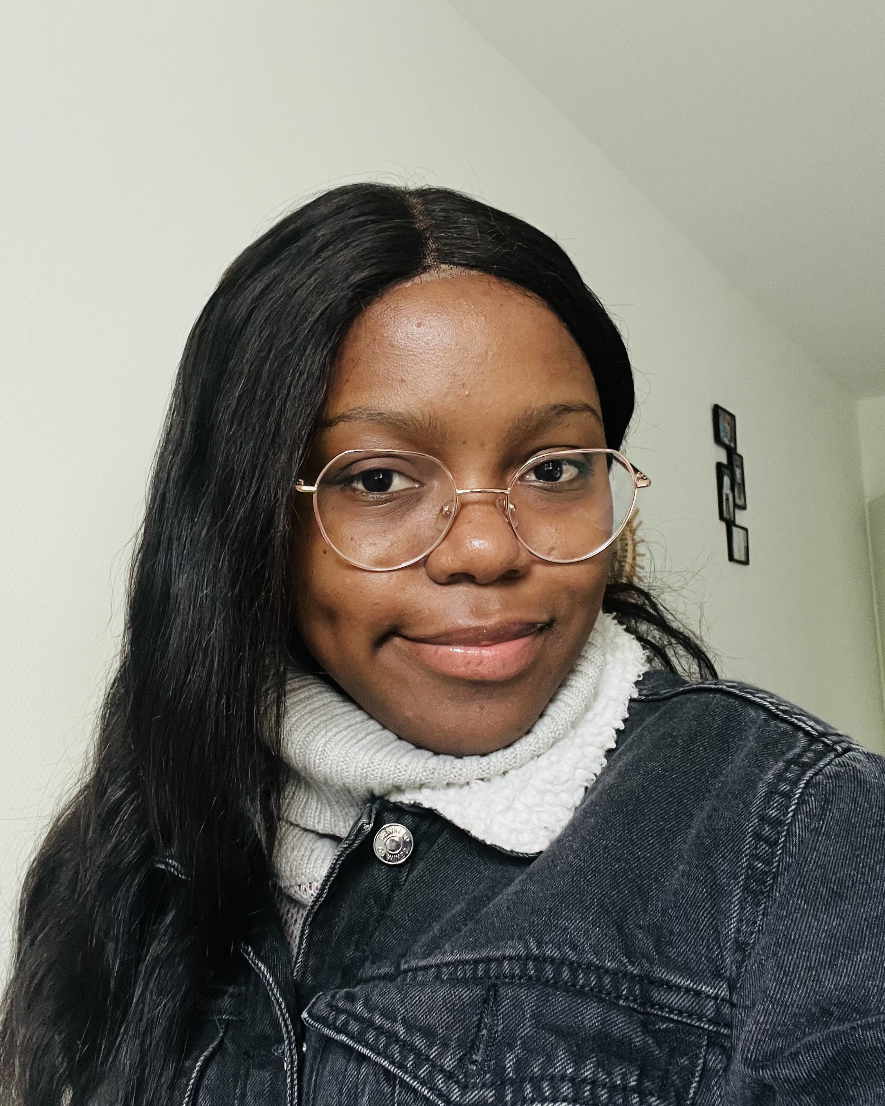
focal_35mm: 32
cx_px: 452
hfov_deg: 45.8
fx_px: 1048
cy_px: 573
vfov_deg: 55.6
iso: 400
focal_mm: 2.71
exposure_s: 1/34
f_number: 2.2
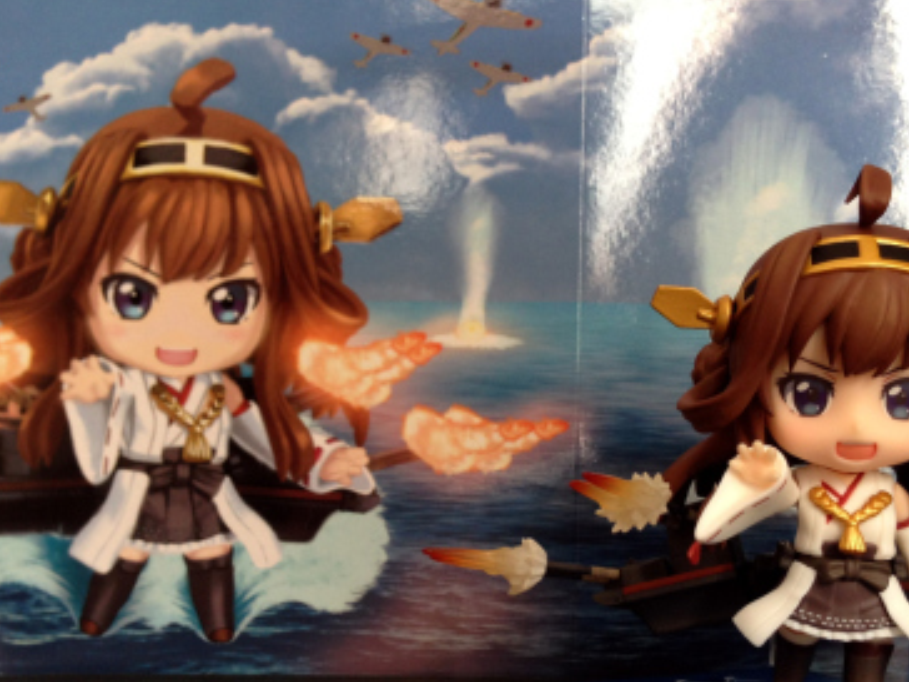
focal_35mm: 49
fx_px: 1287
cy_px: 448
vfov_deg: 29.5
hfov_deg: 38.9
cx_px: 484
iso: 80
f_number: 2.4
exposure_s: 1/20
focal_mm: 4.12
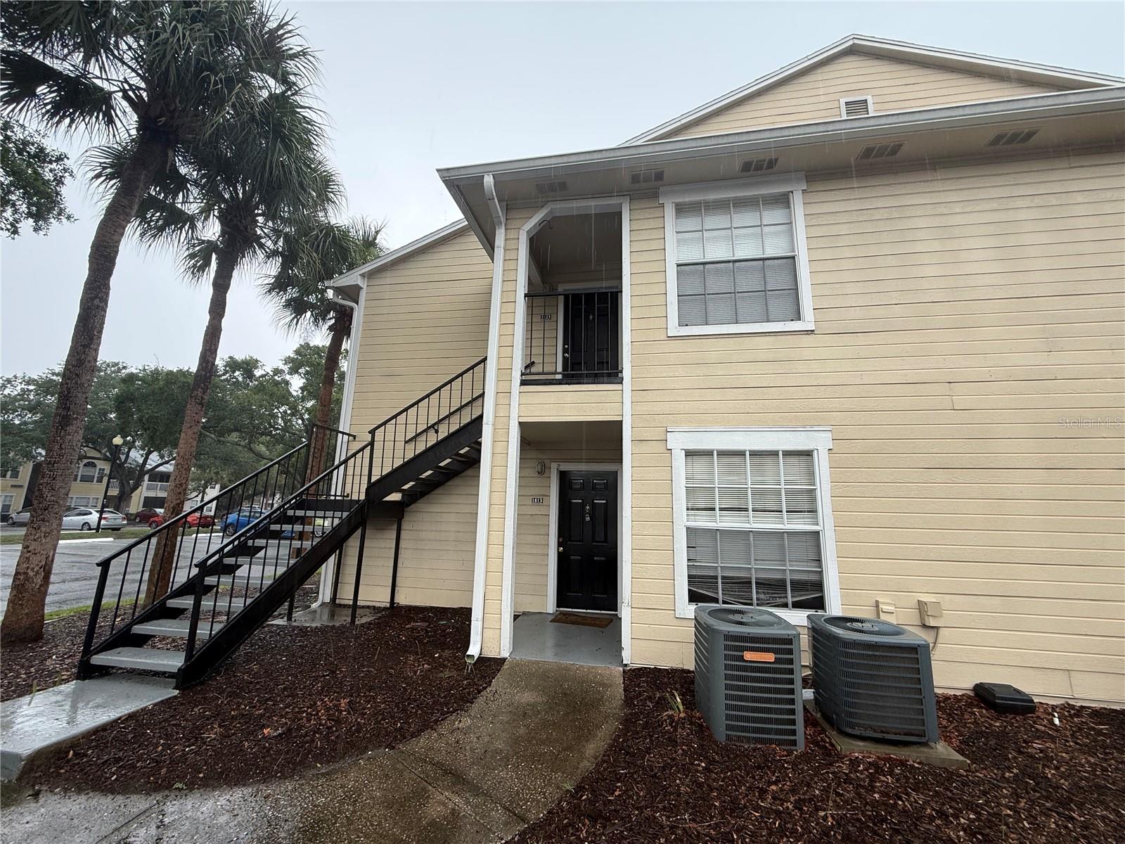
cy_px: 422
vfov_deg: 85.7
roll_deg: -1.8
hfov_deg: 102.1
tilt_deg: +11.6
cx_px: 562
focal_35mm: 14
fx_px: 455
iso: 40
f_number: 2.2
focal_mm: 2.22
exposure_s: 1/99
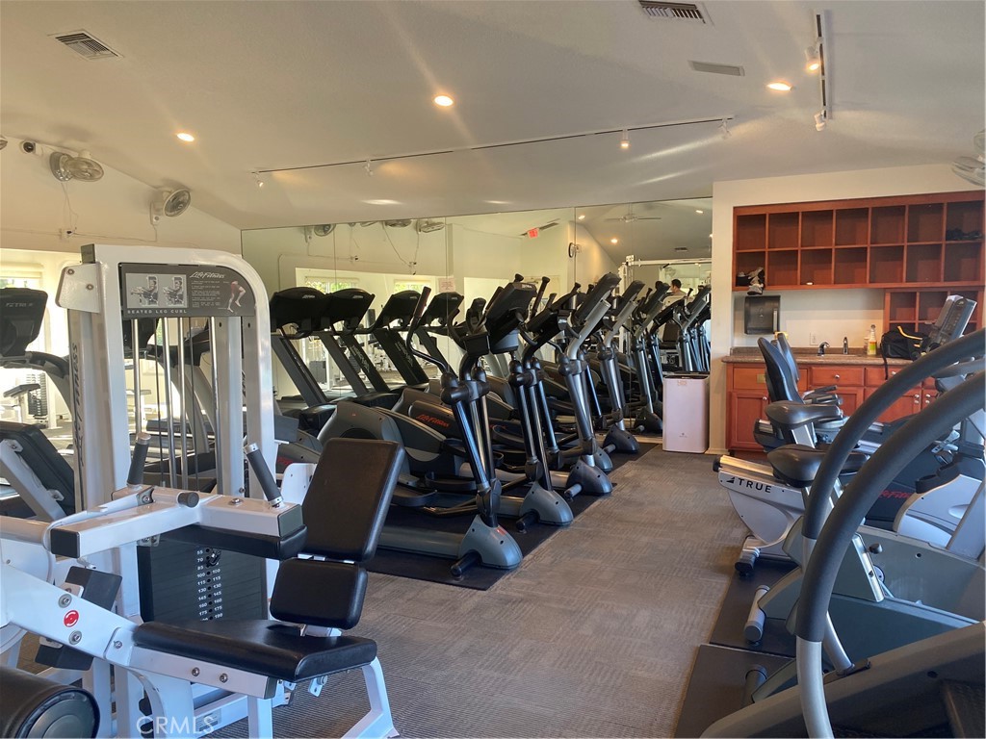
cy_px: 370
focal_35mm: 26
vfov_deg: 53.1
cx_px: 493
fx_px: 741
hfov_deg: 67.3
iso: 64
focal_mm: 4.25
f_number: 1.8
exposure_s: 1/60
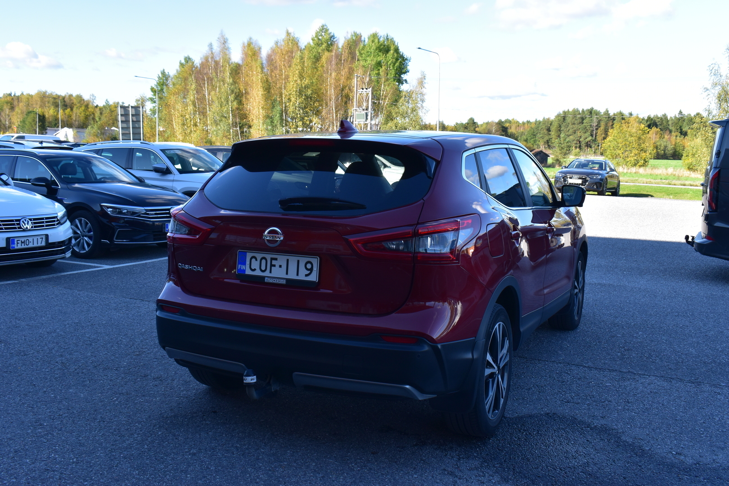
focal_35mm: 36
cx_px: 364
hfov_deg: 53.1
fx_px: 729
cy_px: 243
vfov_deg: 36.9
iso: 400
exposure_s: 1/250
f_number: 9.5
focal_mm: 24
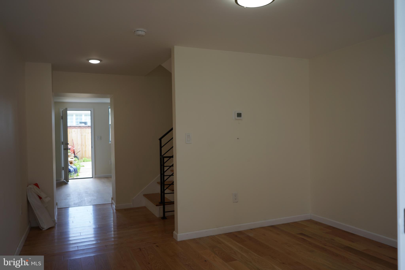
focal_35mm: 28
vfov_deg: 46.4
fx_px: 315
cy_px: 135
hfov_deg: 65.5
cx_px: 202
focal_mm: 28
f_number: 5
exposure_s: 1/100
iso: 160
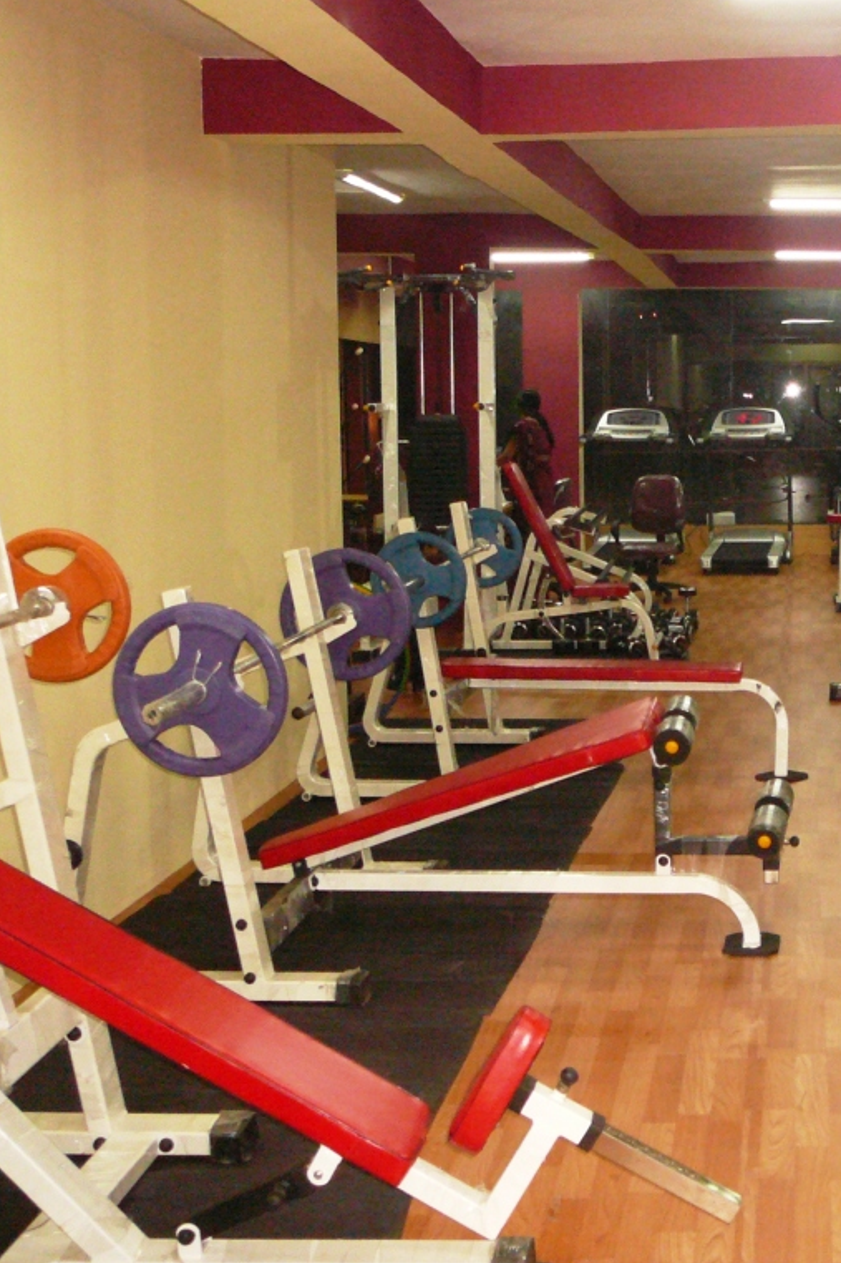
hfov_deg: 26.7
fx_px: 1718
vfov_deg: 40.4
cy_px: 629
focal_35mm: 49
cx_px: 741
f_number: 2.8
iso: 400
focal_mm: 5.2
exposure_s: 1/30
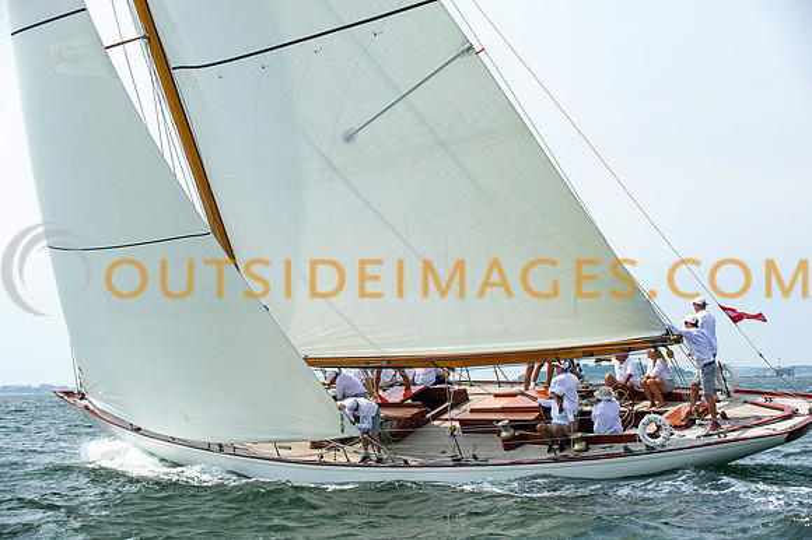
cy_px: 270
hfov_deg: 25.4
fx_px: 1803
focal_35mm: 80
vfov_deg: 17.0
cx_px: 406
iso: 320
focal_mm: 80
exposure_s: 1/1600
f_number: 5.6
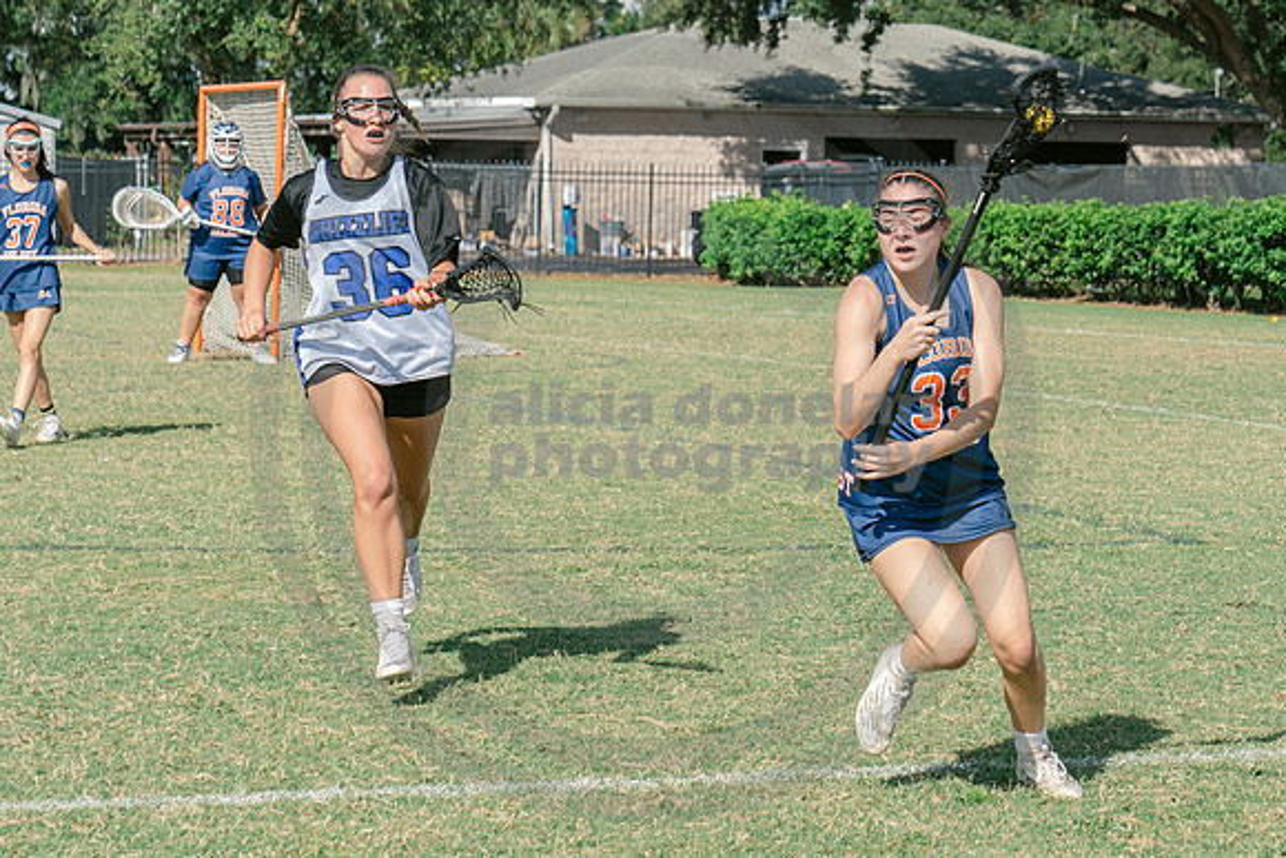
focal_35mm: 122
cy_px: 277
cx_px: 934
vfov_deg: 11.2
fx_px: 4366
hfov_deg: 16.7
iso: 250
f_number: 5.6
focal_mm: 70
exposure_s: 1/1000
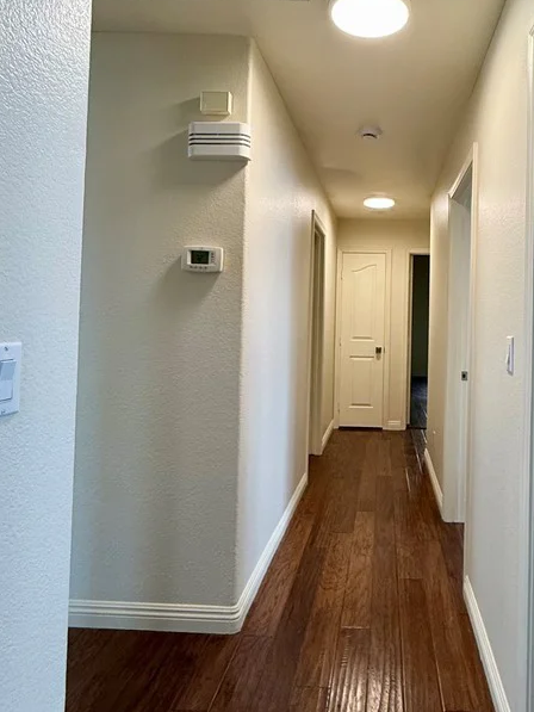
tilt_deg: +2.8
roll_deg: -2.2
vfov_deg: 71.3
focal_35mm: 24
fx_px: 493
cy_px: 311
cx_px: 373
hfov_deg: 55.2
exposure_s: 1/120
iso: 200
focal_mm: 2.22
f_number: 2.2
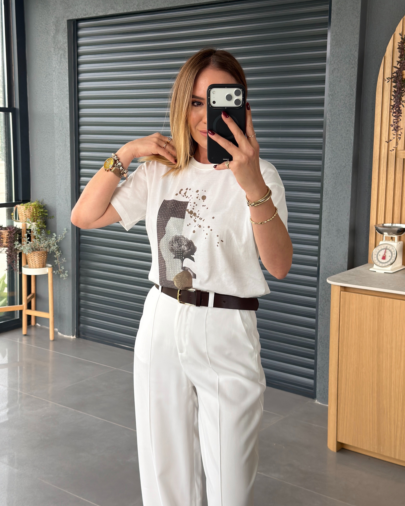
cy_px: 238
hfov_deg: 30.8
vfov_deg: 38.0
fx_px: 734
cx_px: 202
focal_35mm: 49
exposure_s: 1/60
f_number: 1.78
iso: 100
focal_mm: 6.76
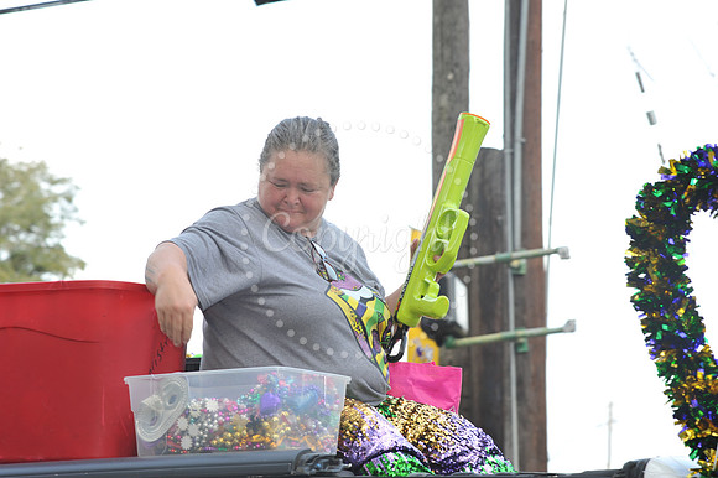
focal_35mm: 125
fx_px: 2492
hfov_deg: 16.4
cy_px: 239
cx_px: 359
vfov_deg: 11.0
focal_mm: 125
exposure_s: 1/80
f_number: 9
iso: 250
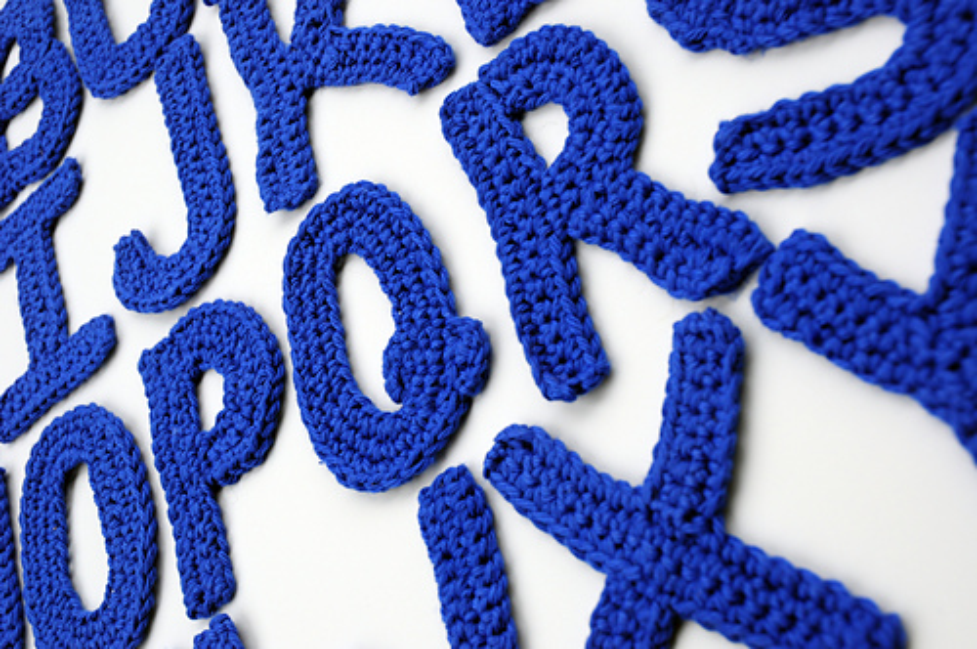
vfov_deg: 28.9
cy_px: 324
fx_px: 1260
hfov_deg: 42.4
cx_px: 488
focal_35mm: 46
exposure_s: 1/160
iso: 200
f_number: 8
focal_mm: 31
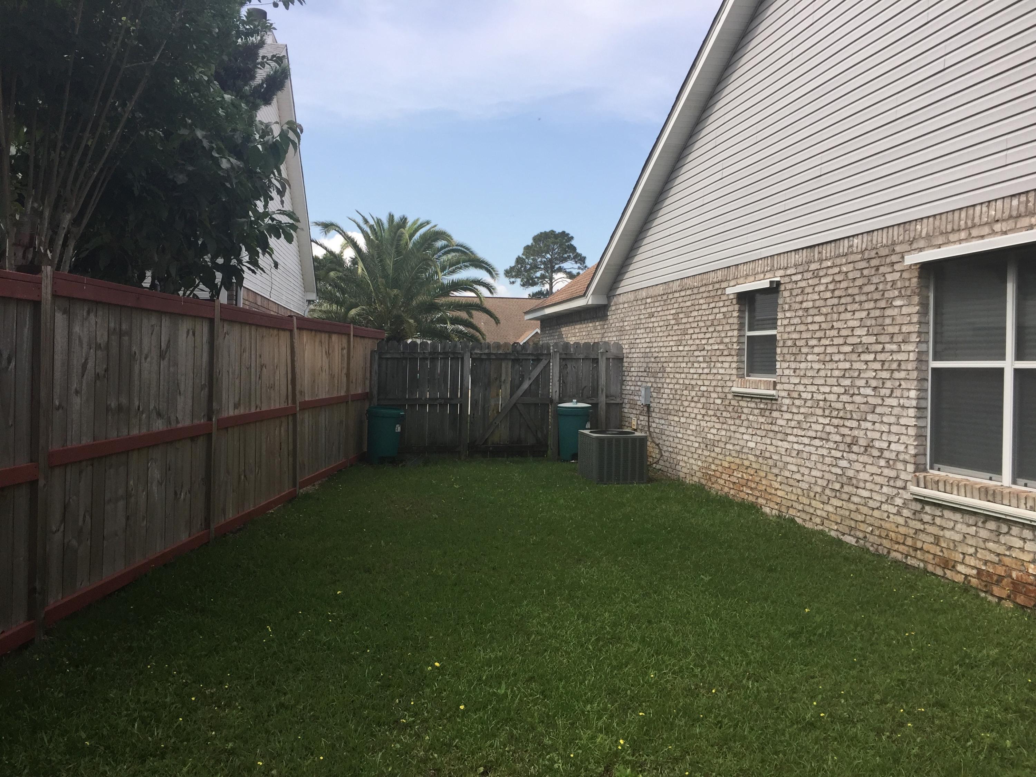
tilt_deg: -0.6
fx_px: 868
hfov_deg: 61.7
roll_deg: -1.7
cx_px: 518
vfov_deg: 48.2
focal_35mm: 29
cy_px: 388
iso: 50
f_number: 2.2
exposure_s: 1/1582
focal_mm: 4.15
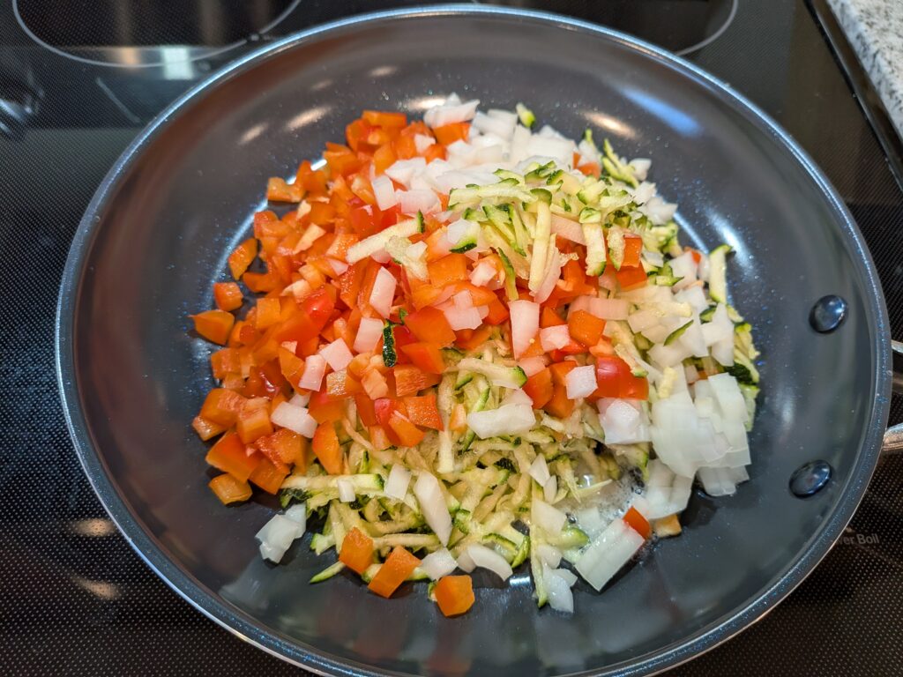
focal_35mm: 24
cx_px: 452
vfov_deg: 56.8
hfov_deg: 71.6
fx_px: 626
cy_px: 338
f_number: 1.7
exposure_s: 1/60
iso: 132
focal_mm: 4.53
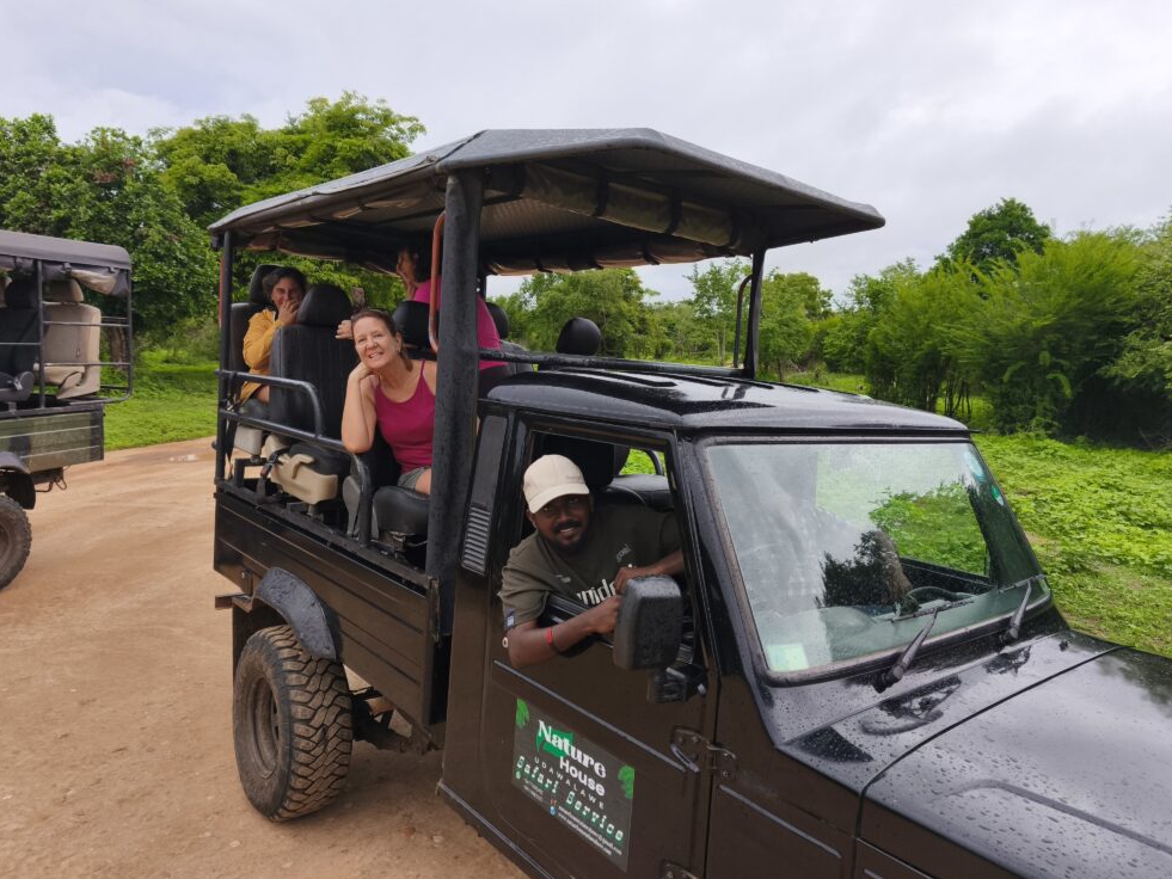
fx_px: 813
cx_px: 607
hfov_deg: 71.6
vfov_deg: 56.8
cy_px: 436
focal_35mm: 24
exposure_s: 1/1924
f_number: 1.7
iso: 80
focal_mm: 5.35
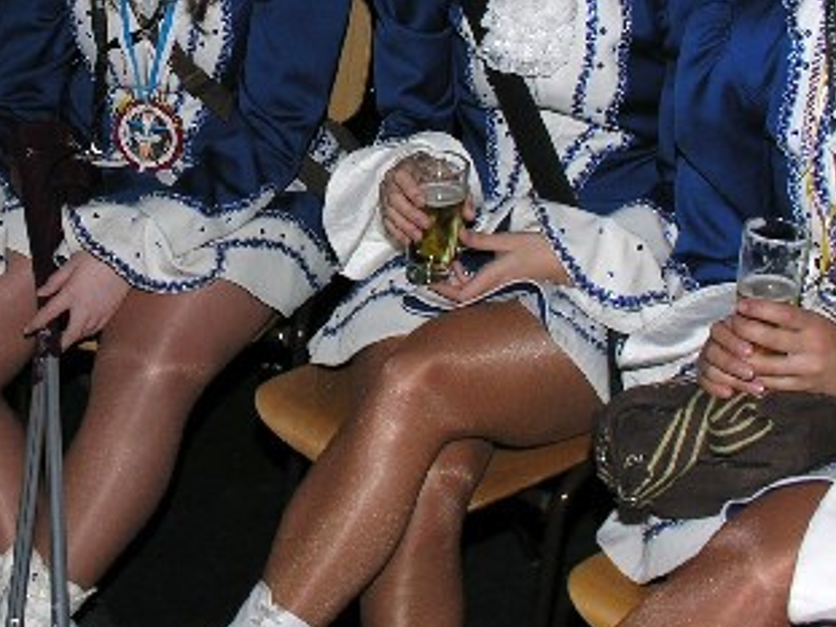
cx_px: 226
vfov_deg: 16.2
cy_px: 73
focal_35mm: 90
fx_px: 2173
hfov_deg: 21.6
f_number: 4
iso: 50
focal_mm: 8.9
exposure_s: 1/60.1
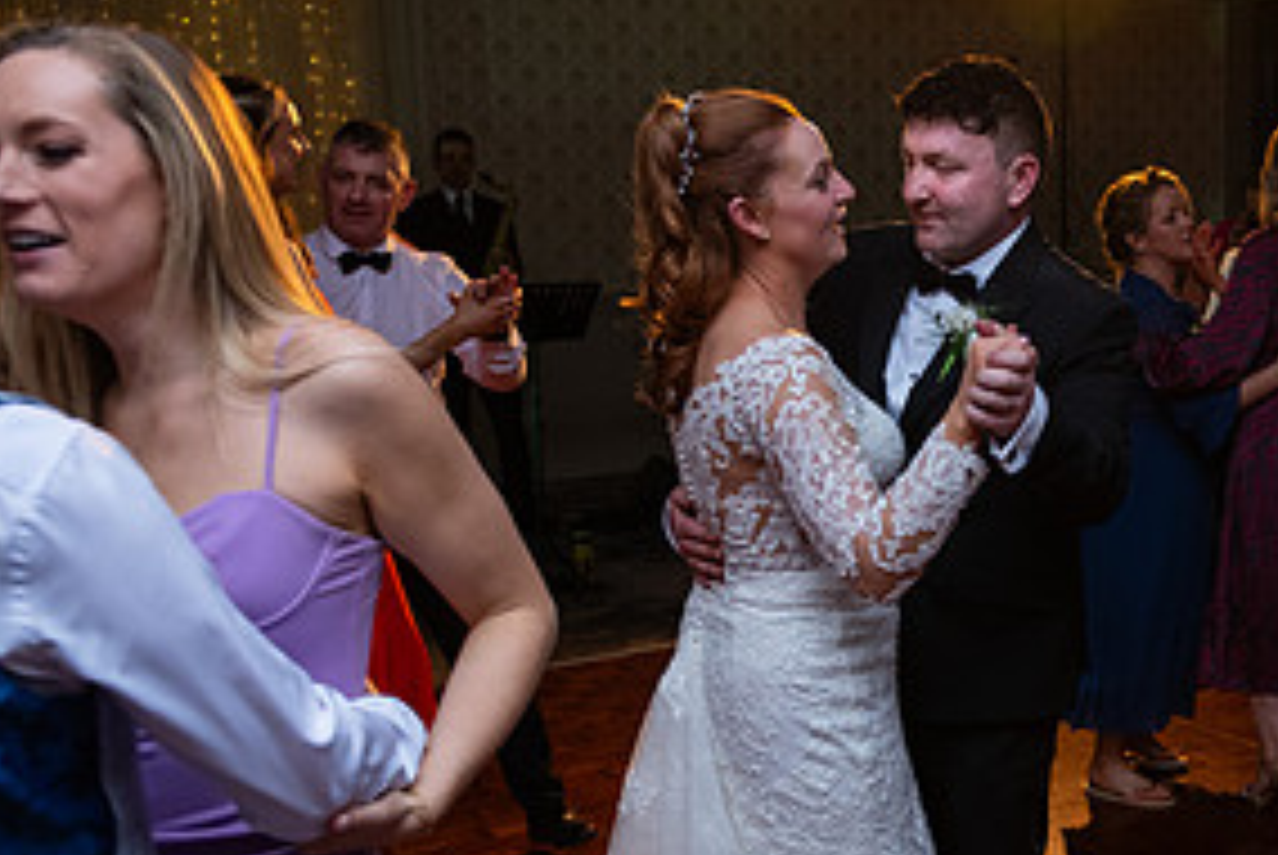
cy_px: 538
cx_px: 1112
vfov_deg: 27.5
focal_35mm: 49
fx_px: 1741
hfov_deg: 38.0
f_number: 3.5
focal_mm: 24
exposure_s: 1/160
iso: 1000
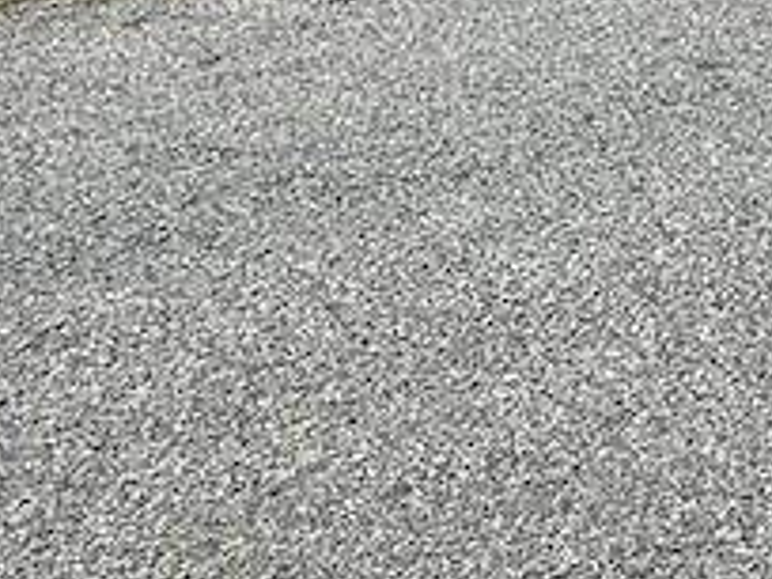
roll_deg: -0.5
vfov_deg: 15.1
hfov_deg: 19.2
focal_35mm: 88
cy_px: -386
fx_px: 1963
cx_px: 1192
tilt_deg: -9.4
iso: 64
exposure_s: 1/205
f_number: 2.2
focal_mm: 2.22
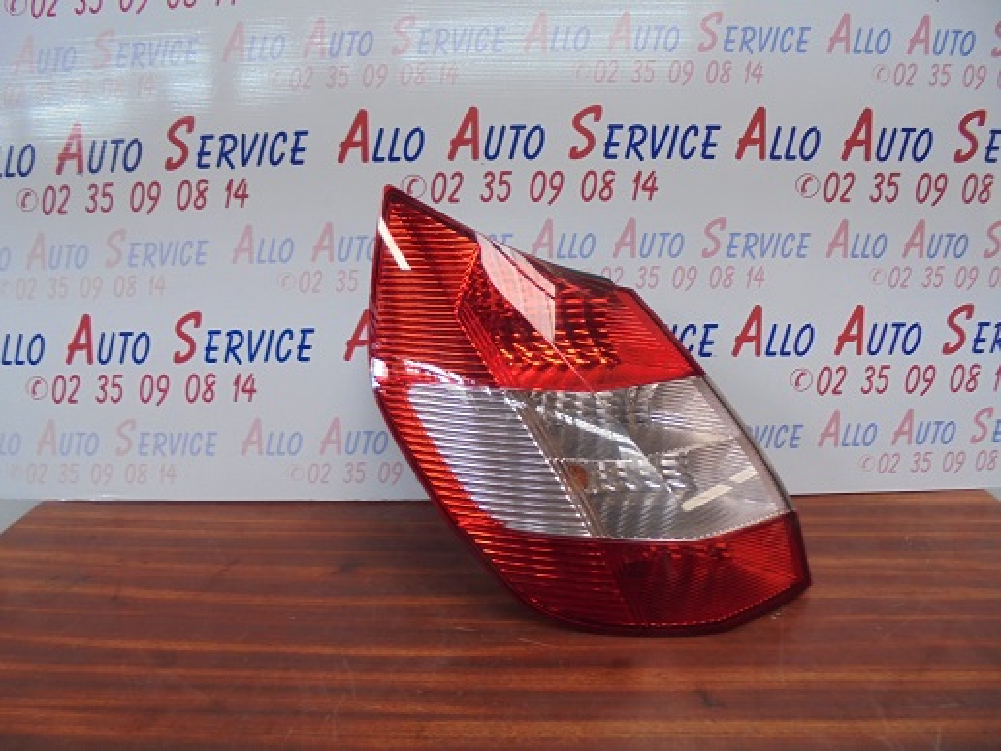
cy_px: 376
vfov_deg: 53.1
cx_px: 500
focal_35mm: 26
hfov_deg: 67.3
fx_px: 752
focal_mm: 4.6
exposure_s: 1/30
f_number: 3.5
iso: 160
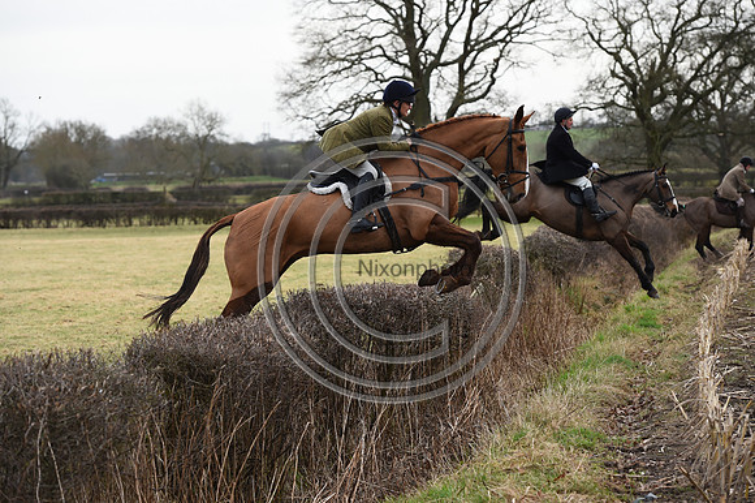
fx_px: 2830
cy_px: 252
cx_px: 378
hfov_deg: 15.2
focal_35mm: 135
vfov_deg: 10.1
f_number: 5.6
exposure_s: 1/1250
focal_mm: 135
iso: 1000
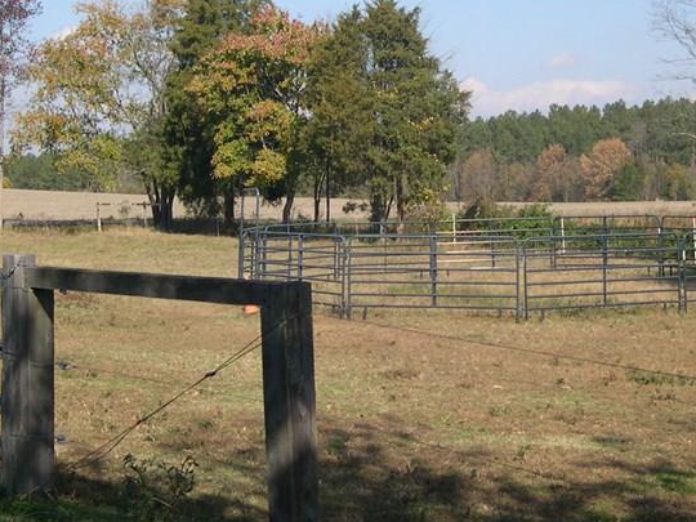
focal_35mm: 72
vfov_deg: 20.4
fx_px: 1448
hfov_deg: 27.0
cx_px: 388
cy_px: 174
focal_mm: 8
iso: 100
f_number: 7.6
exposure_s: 1/155
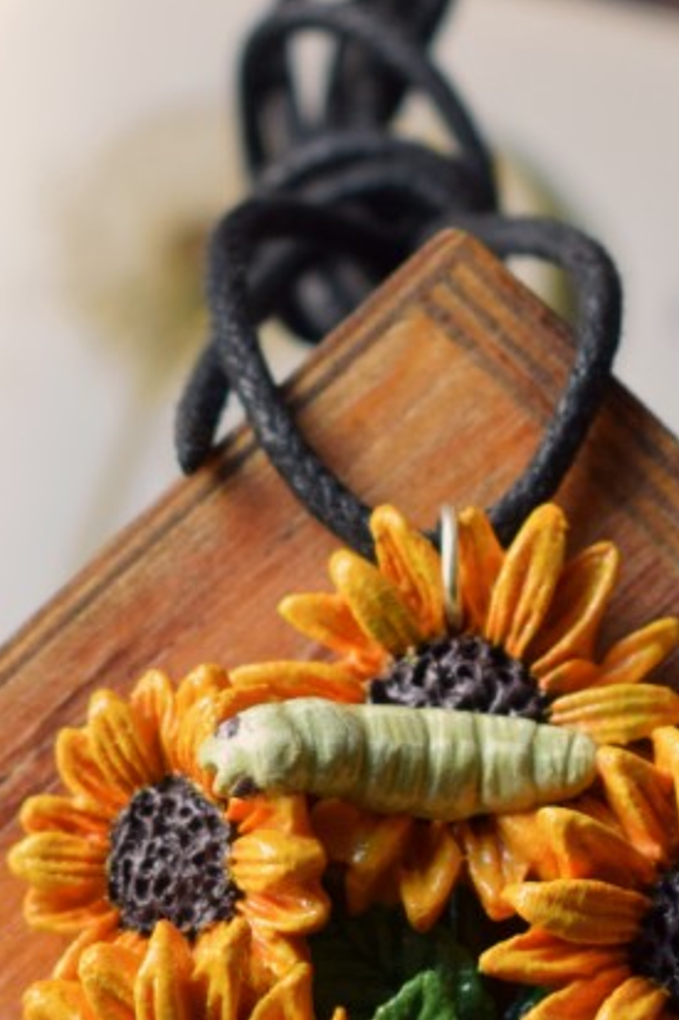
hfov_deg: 7.3
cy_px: 1020
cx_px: 553
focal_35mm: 188
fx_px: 5334
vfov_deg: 10.8
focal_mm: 45
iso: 400
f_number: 5
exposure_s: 1/60
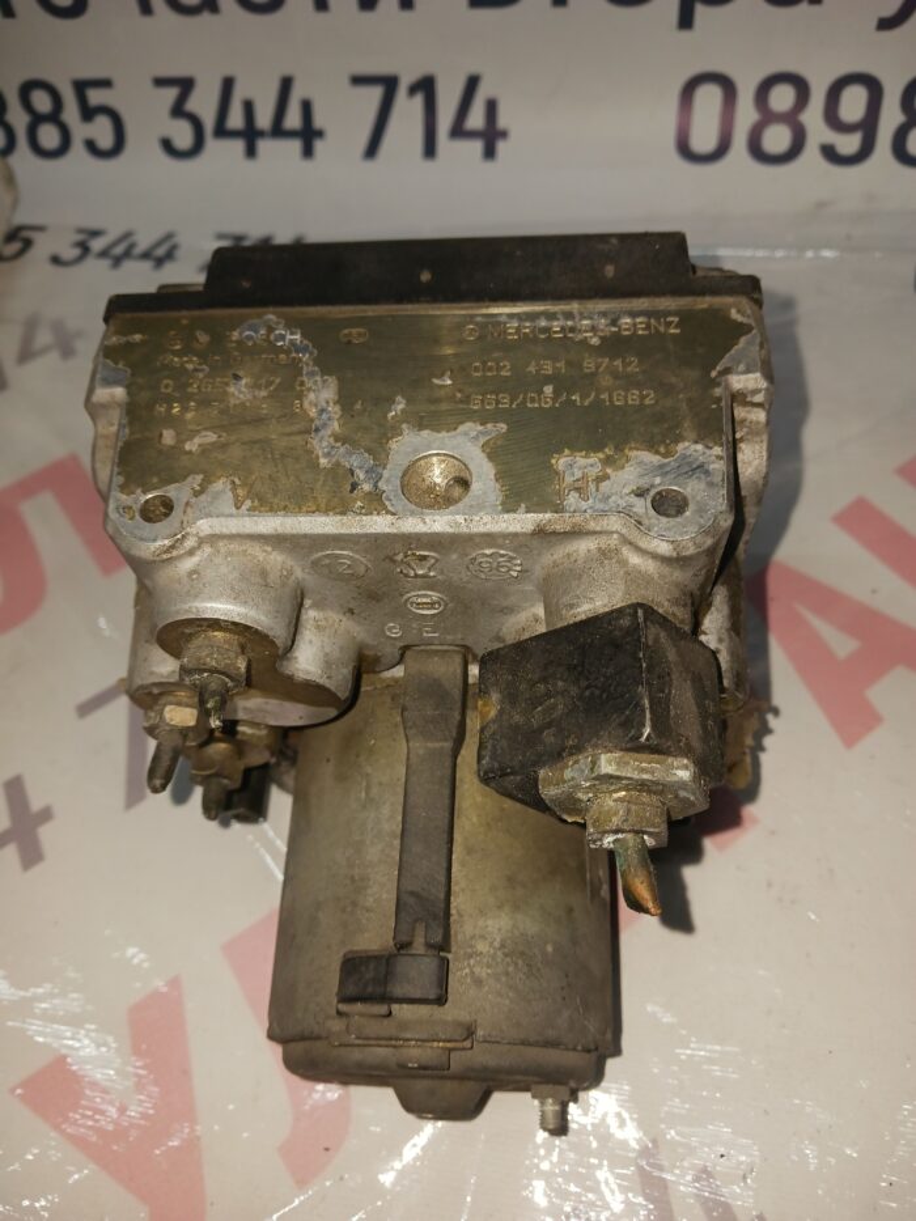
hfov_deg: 51.4
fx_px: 952
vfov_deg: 65.3
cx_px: 458
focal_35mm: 27
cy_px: 610
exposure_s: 1/50
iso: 80
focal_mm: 4
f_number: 1.8
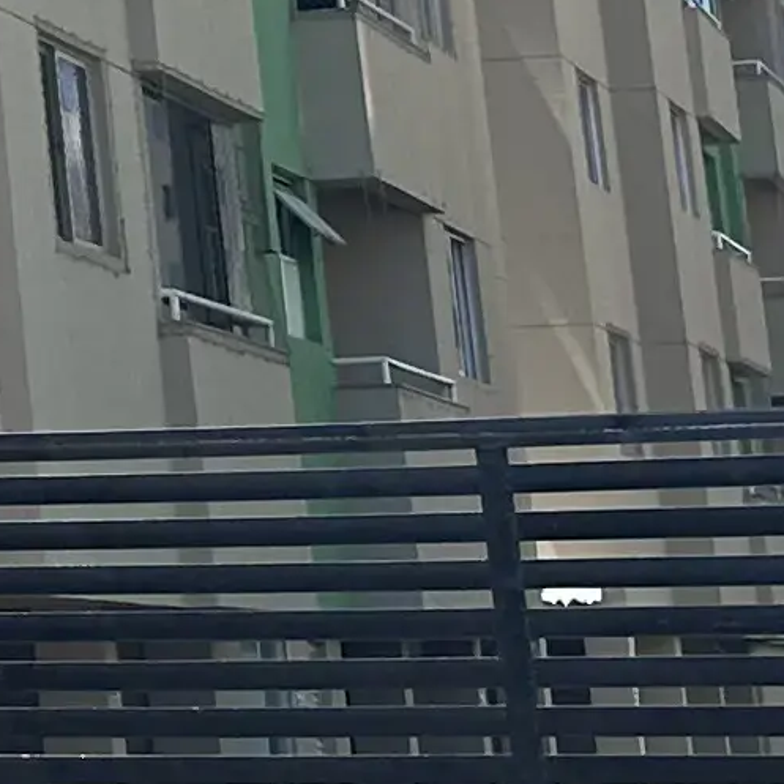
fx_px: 4407
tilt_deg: +15.7
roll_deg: -0.2
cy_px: -650
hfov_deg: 8.9
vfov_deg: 9.6
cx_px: -1284
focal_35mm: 172
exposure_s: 1/2070
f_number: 1.78
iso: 80
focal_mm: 6.86
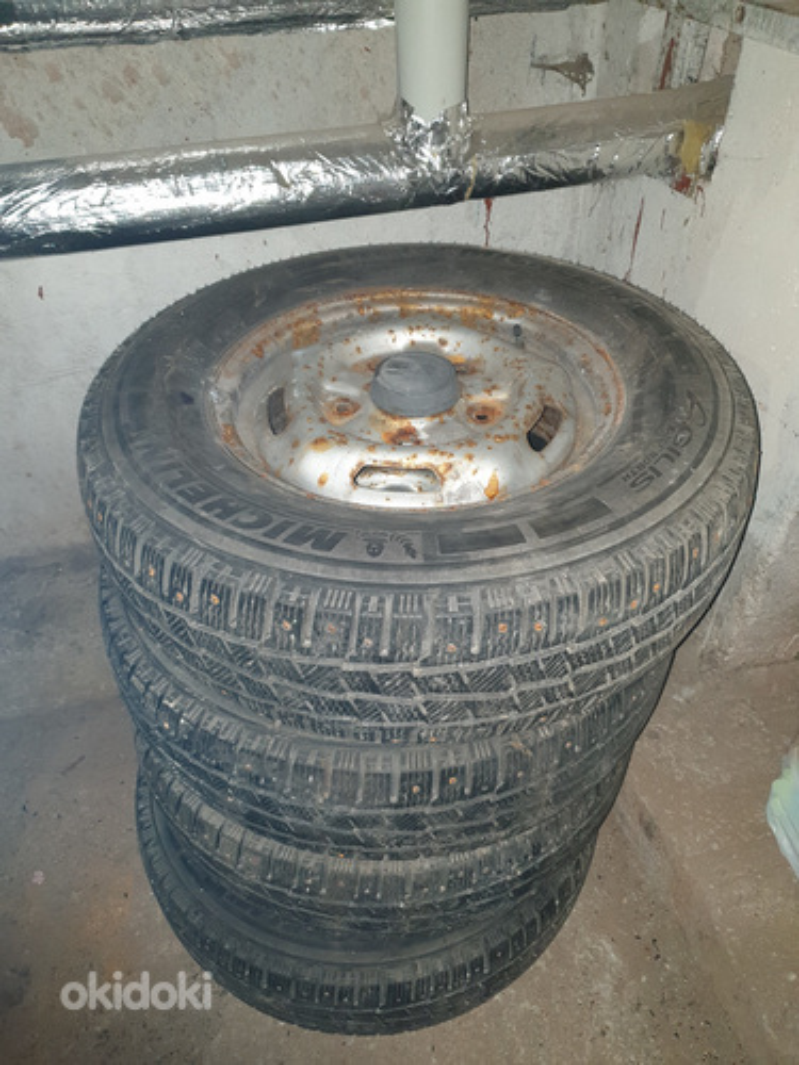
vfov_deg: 67.3
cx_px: 400
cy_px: 532
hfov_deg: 53.1
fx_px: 800
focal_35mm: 26
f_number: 1.5
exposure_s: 1/24
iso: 100
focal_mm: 4.3
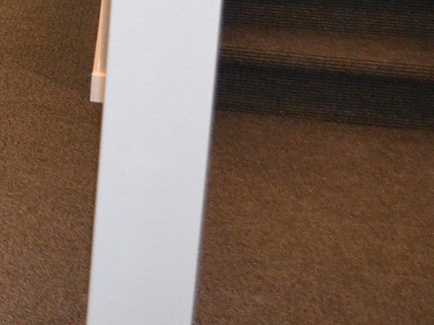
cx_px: -251
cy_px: -195
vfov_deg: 13.7
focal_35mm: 100
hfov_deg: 17.3
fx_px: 1254
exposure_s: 1/60
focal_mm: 18
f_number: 3.5
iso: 2000
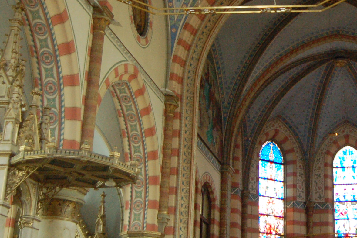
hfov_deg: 28.2
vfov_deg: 19.6
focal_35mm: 69
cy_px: 63
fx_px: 684
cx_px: 316
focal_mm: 18
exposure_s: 1/40
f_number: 3.5
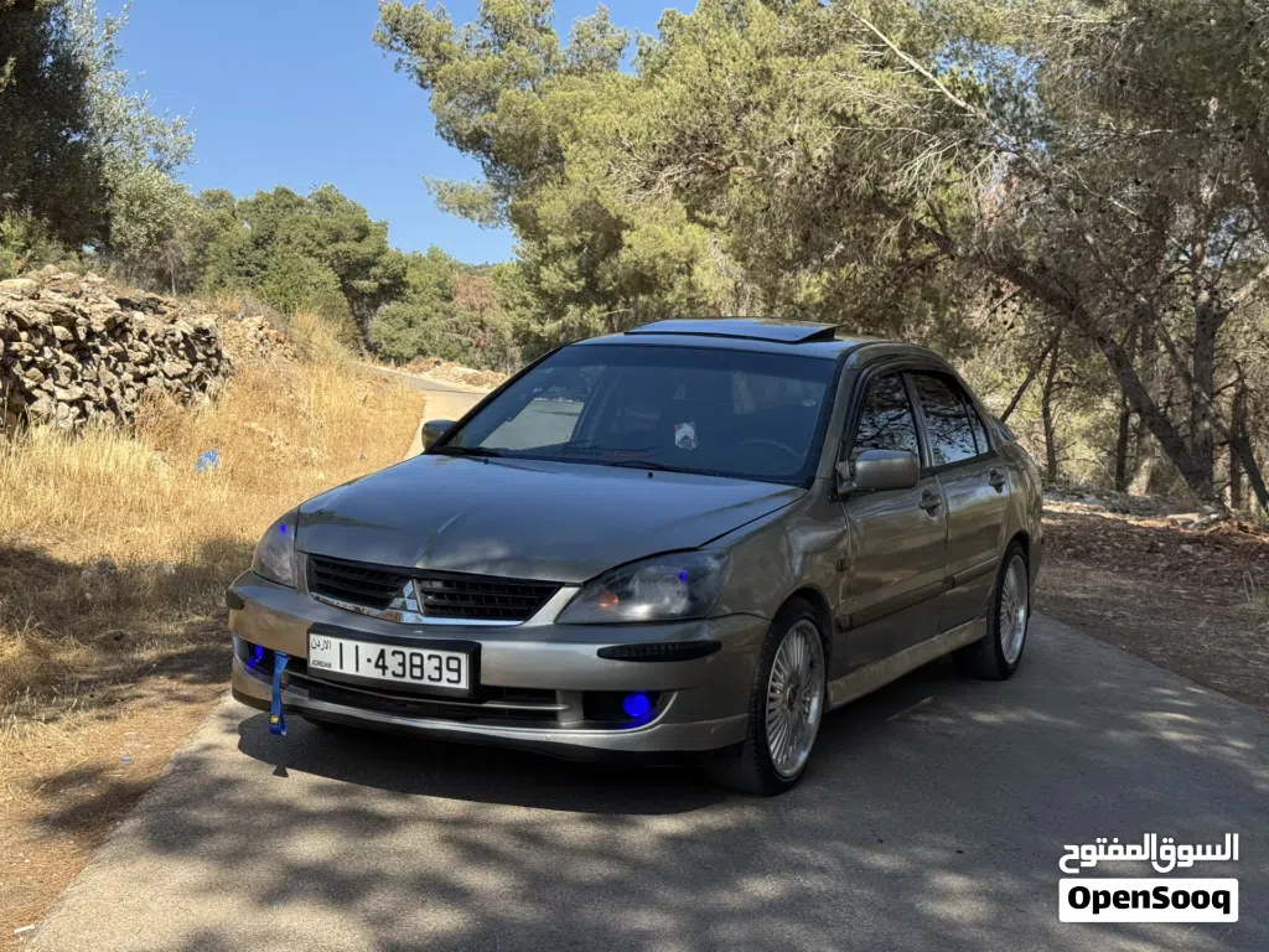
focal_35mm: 48
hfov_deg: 39.7
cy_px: 476
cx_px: 634
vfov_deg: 30.3
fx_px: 1760
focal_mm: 6.76
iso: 64
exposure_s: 1/2833
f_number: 1.78
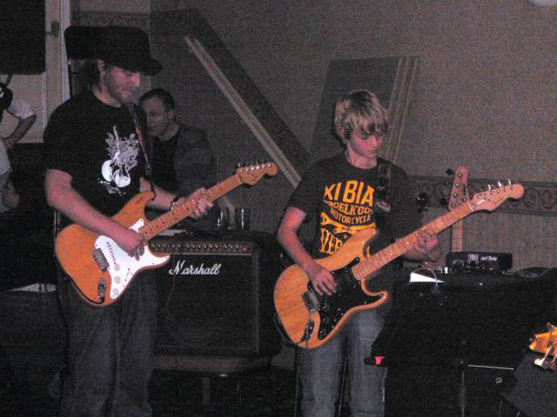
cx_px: 278
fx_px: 1690
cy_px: 208
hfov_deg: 18.7
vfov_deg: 14.1
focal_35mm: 105
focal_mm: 15.6
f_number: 3.9
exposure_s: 1/30
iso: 400
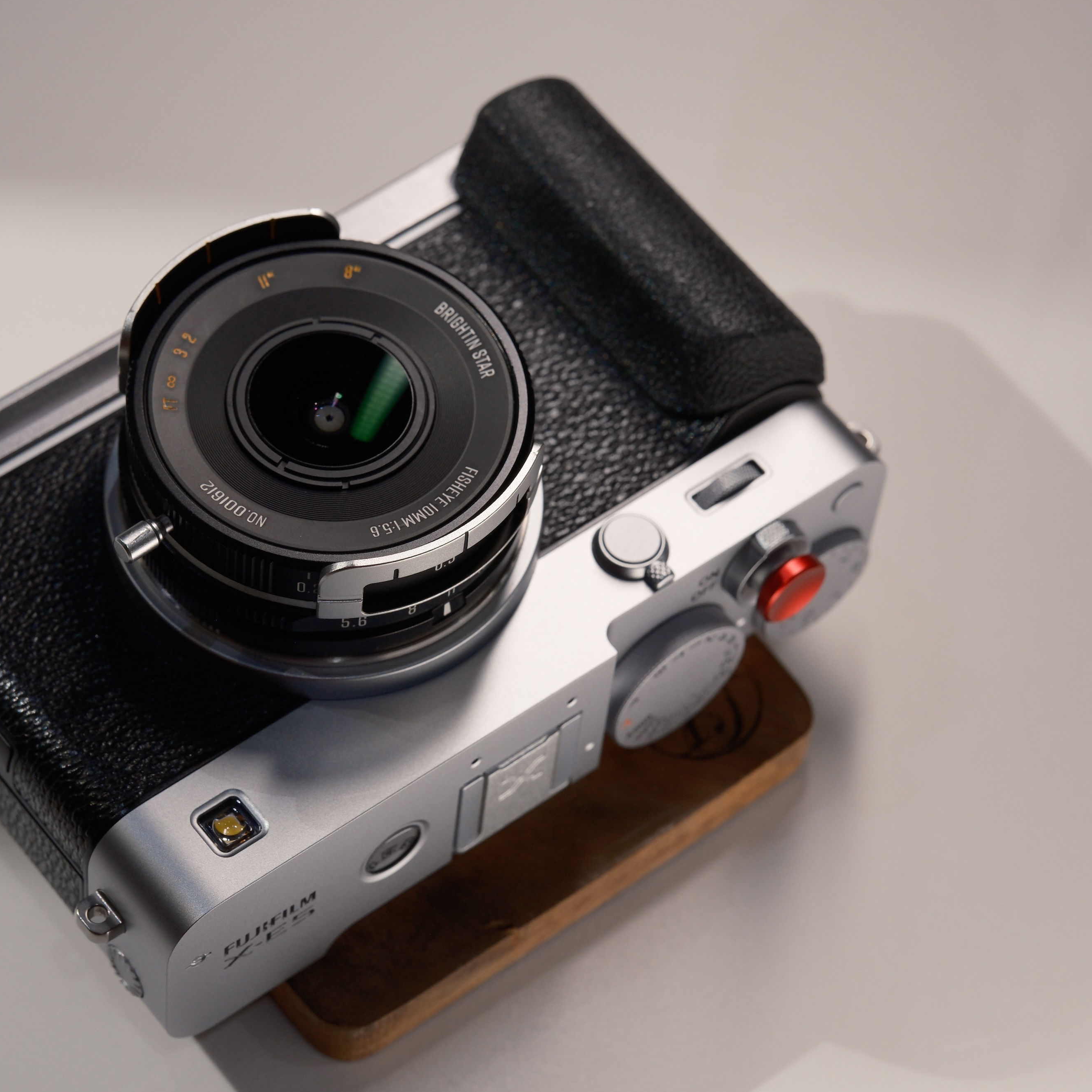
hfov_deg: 16.1
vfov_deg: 16.1
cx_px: 293
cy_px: 545
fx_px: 3855
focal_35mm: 108
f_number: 5.6
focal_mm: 56
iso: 640
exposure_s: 1/120
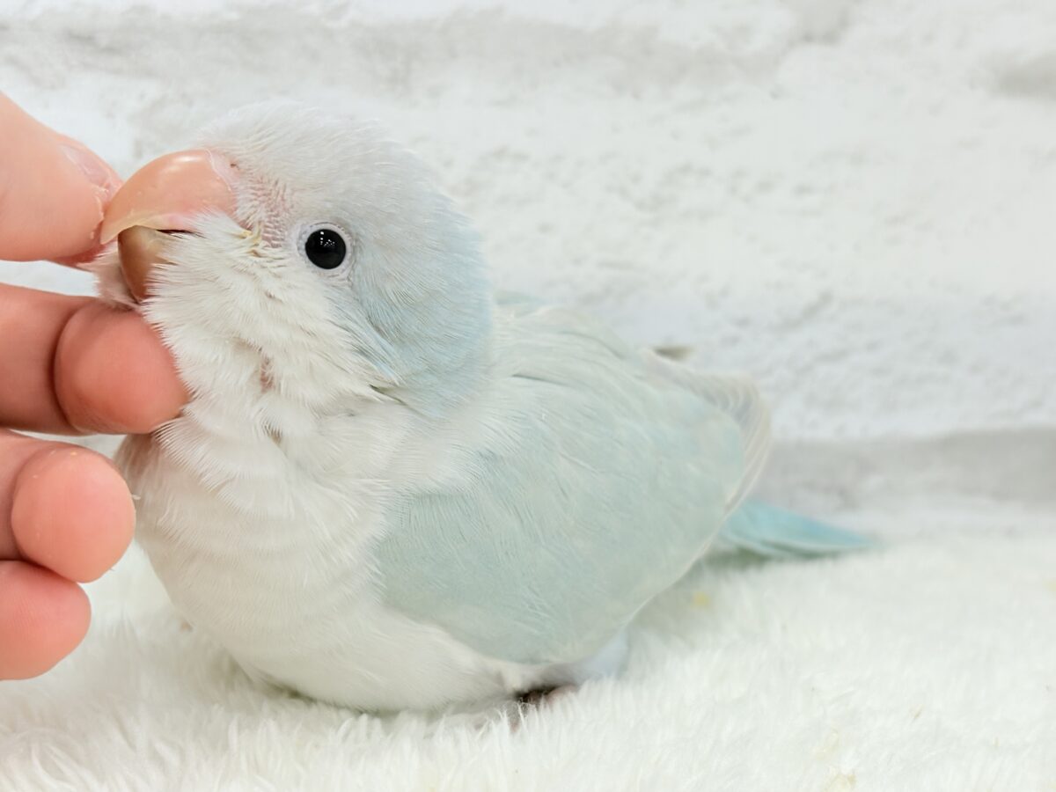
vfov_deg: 28.0
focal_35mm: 52
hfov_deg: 36.8
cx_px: 528
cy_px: 396
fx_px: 1586
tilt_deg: -8.5
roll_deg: -1.6
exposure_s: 1/100
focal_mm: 5.96
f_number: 1.6
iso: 80
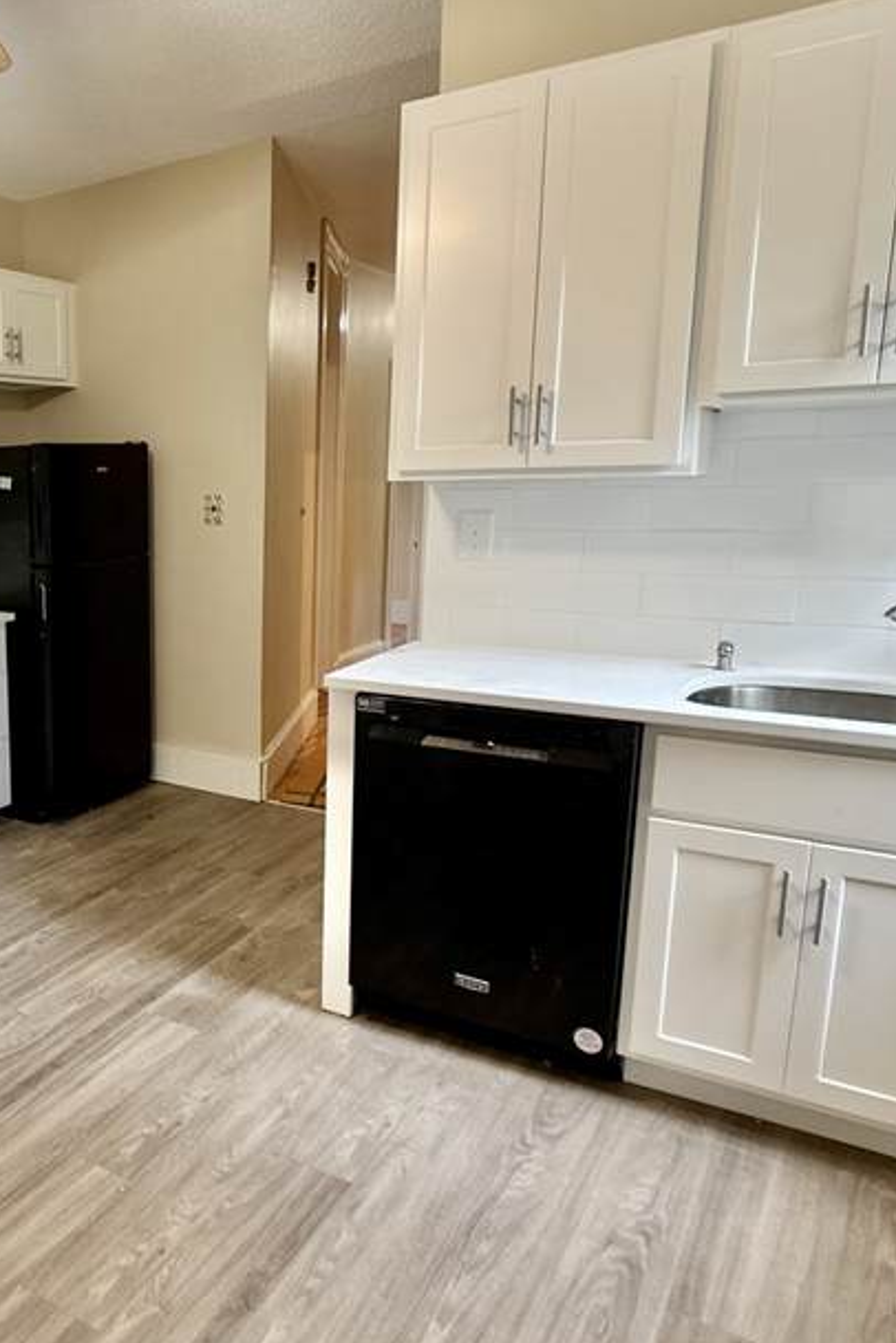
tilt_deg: -11.0
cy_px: 662
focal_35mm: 42
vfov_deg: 46.4
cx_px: 35
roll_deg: +2.6
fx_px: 1568
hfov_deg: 30.1
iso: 200
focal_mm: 6.86
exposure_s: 1/60
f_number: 1.78
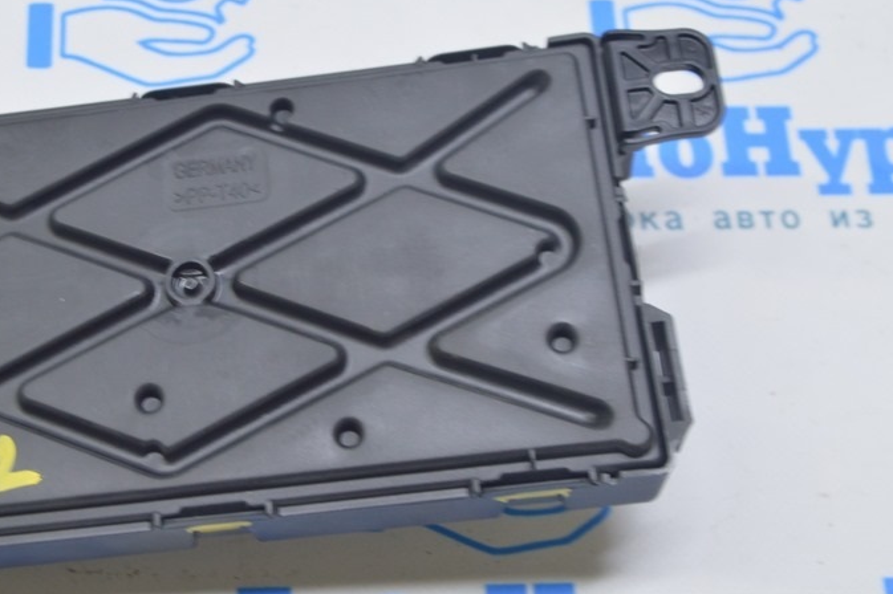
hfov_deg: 28.2
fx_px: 1754
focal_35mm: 71
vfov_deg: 19.2
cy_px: 263
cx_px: 224
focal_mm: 31
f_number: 5.6
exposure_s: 1/20
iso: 400
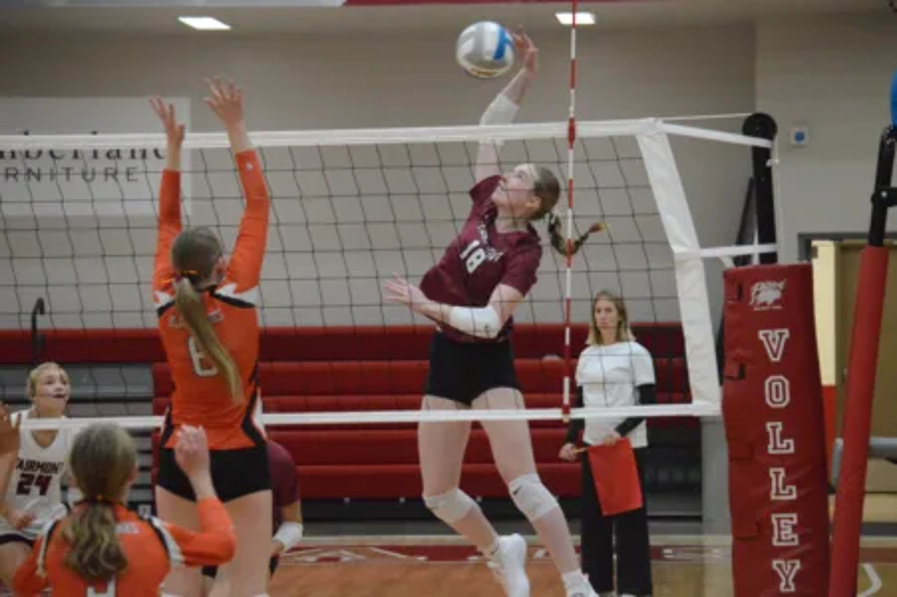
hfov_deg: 12.5
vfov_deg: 8.3
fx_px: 4108
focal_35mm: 165
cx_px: 448
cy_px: 298
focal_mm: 110
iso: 6400
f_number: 4.8
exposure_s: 1/400
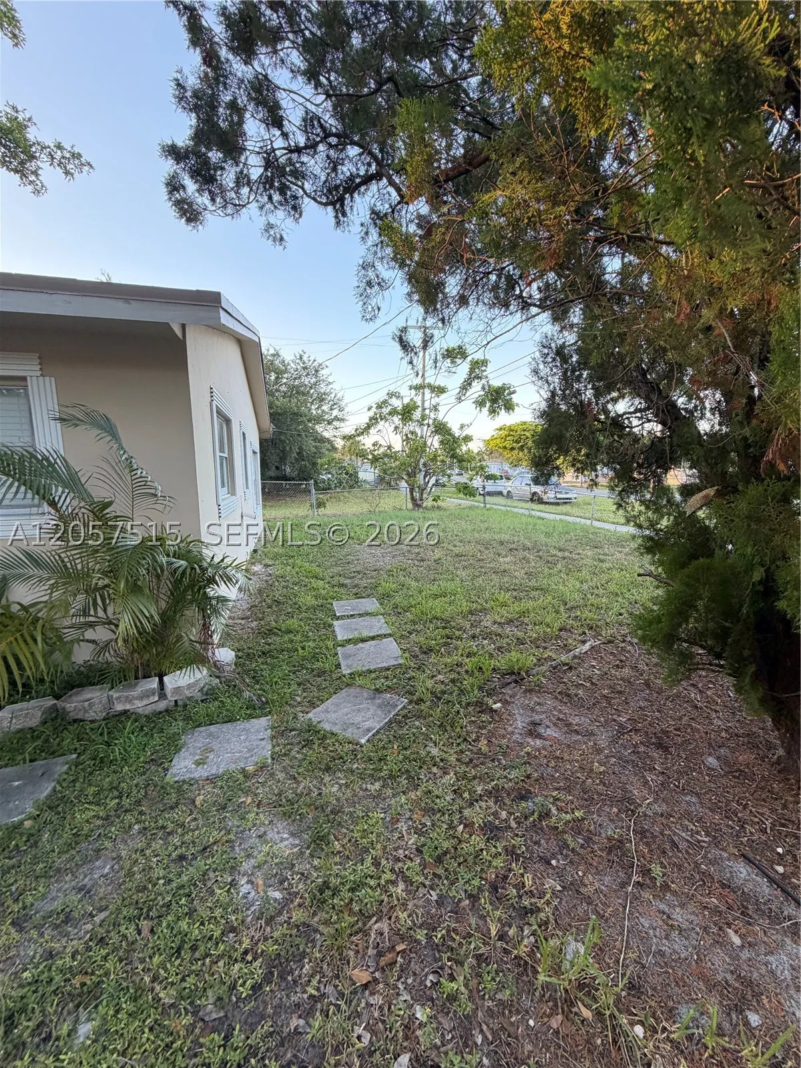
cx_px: 400
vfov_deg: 102.1
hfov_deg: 85.7
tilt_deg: -7.9
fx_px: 432
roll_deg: -1.5
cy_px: 534
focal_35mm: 14
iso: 100
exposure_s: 1/121
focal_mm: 2.22
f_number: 2.2
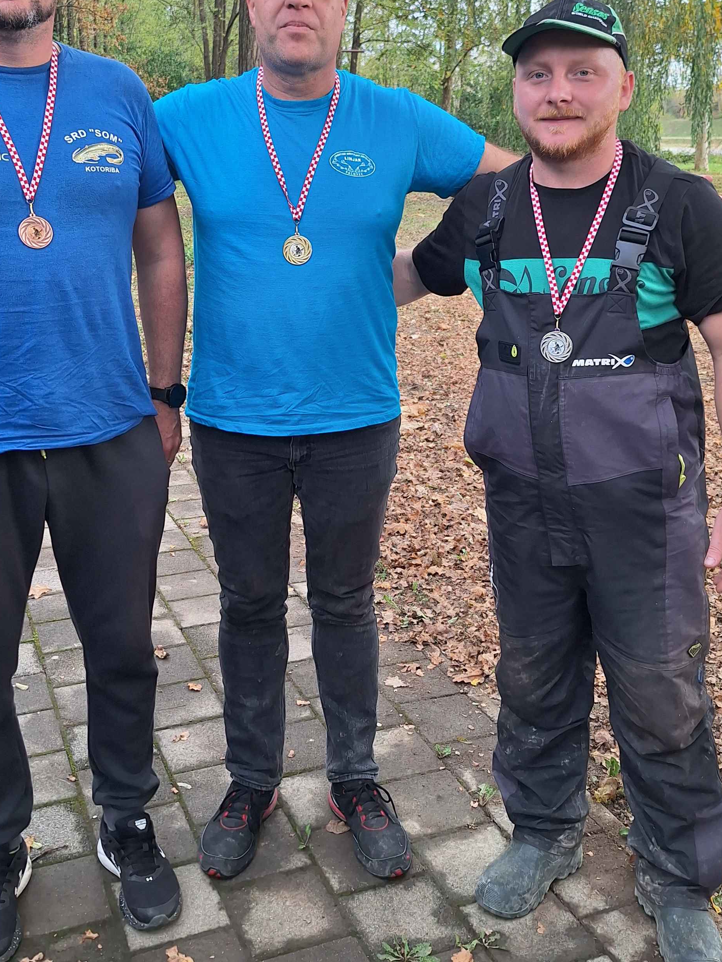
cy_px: 324
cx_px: 336
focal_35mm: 38
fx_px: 1057
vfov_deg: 48.2
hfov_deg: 37.7
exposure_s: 1/219
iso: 40
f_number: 1.8
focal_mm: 5.54
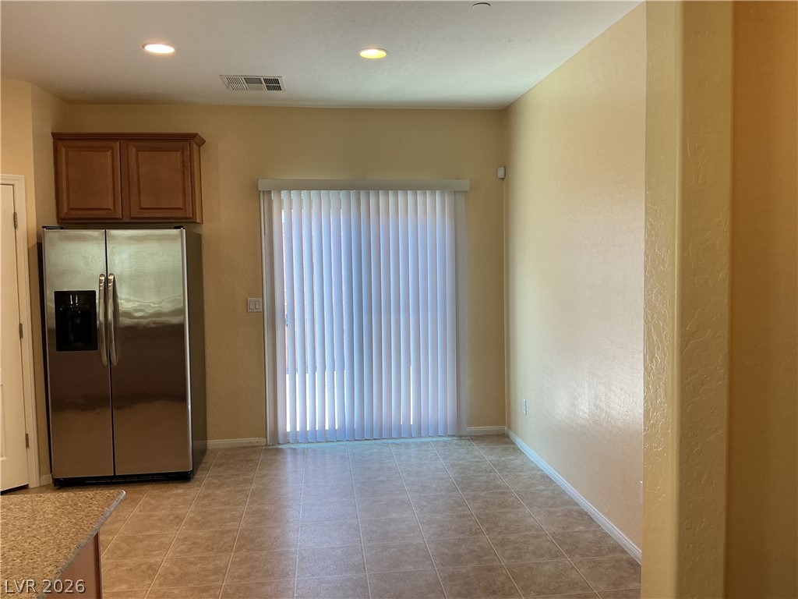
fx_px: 669
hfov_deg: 61.7
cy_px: 300
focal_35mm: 29
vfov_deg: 48.2
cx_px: 399
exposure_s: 1/60
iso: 40
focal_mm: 3
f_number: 1.8
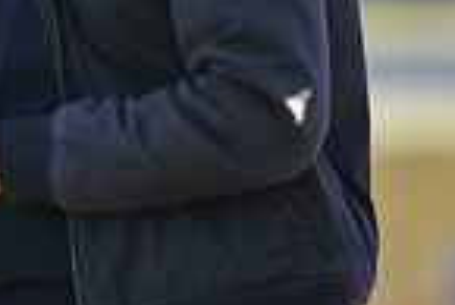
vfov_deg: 0.8
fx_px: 22734
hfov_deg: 1.1
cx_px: -430
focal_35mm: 1797
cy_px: -130
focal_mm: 300
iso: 200
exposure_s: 1/320
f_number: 3.5
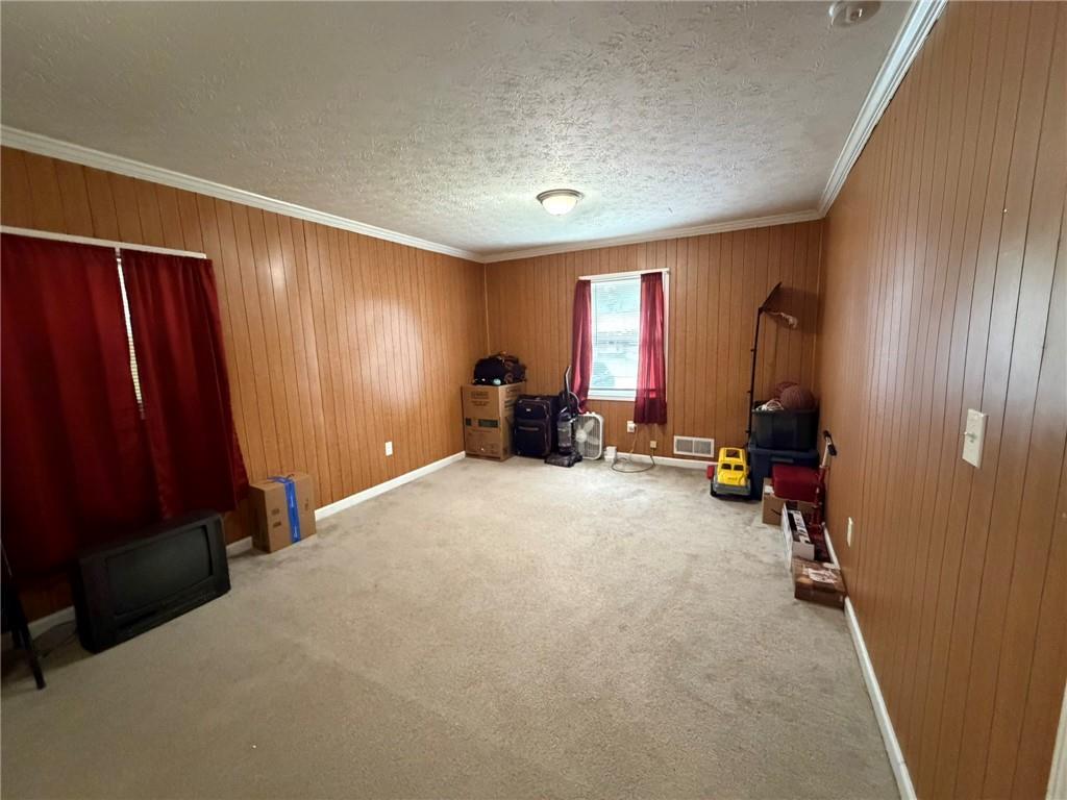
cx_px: 534
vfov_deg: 85.7
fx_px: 432
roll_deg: +1.9
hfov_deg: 102.1
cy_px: 400
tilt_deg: -8.7
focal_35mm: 14
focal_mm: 2.22
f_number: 2.2
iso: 1250
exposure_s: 1/60
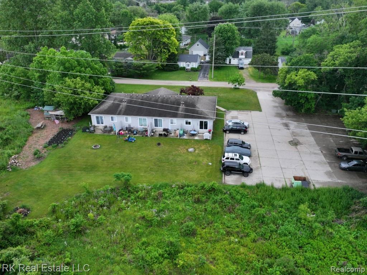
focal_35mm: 24
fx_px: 254
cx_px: 184
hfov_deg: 71.6
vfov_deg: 56.8
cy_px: 138
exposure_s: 1/800
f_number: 2.8
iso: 370
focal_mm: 12.29
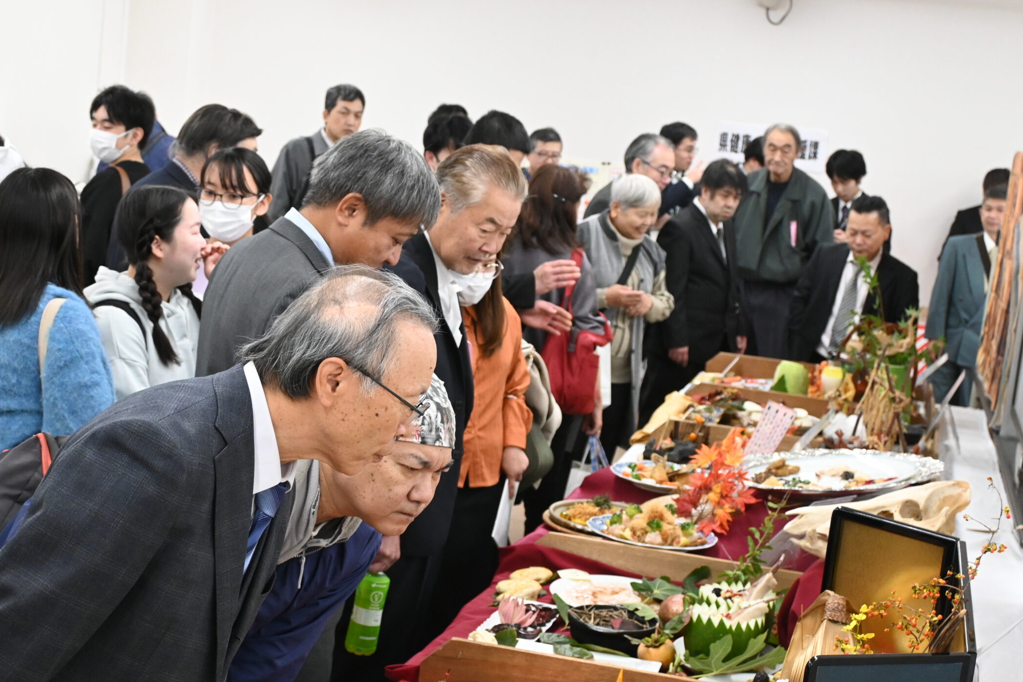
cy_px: 369
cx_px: 446
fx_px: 1703
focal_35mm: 60
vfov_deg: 22.6
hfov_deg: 33.4
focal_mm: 32.5
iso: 1800
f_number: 5
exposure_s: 1/125
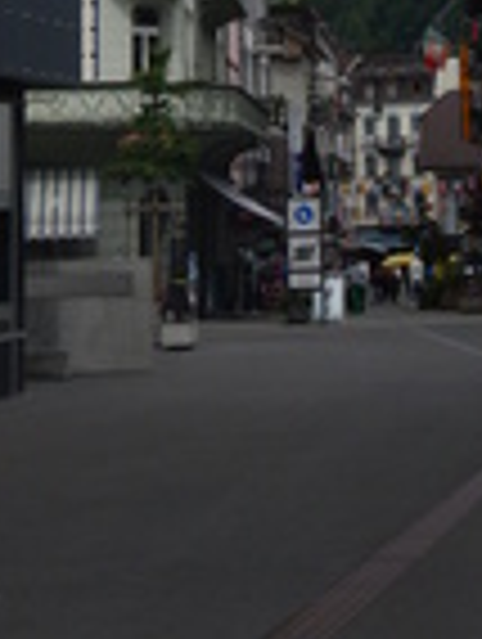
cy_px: -256
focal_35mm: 121
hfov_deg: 12.3
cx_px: 315
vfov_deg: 15.3
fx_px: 2240
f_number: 4
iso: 125
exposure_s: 1/1250
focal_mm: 7.7
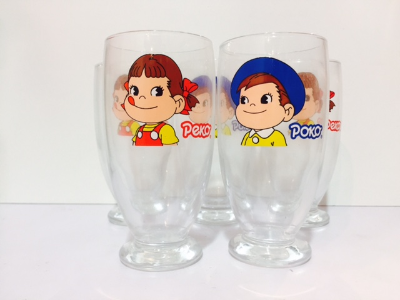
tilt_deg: -1.8
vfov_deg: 48.2
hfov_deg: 61.7
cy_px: 150
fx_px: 335
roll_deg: -2.2
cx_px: 200
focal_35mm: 29
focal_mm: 4.15
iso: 64
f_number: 2.2
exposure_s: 1/33
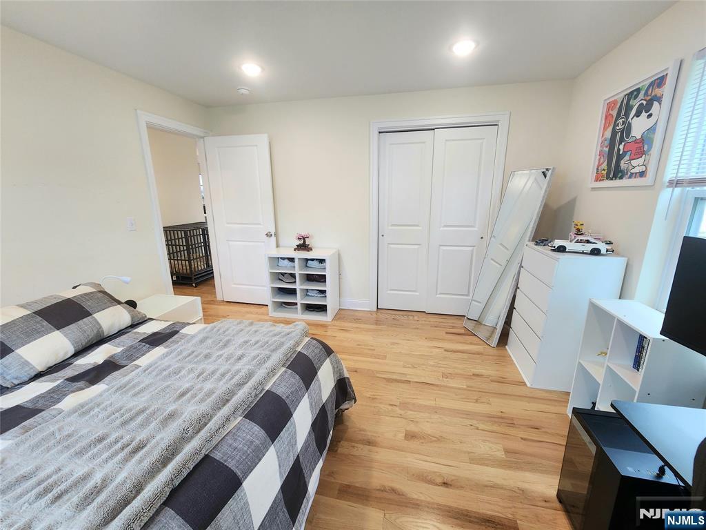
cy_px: 265
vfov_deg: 89.9
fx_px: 265
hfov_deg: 106.2
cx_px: 353
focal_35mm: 13
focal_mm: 2.2
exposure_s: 1/60.2
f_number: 2.2
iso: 125
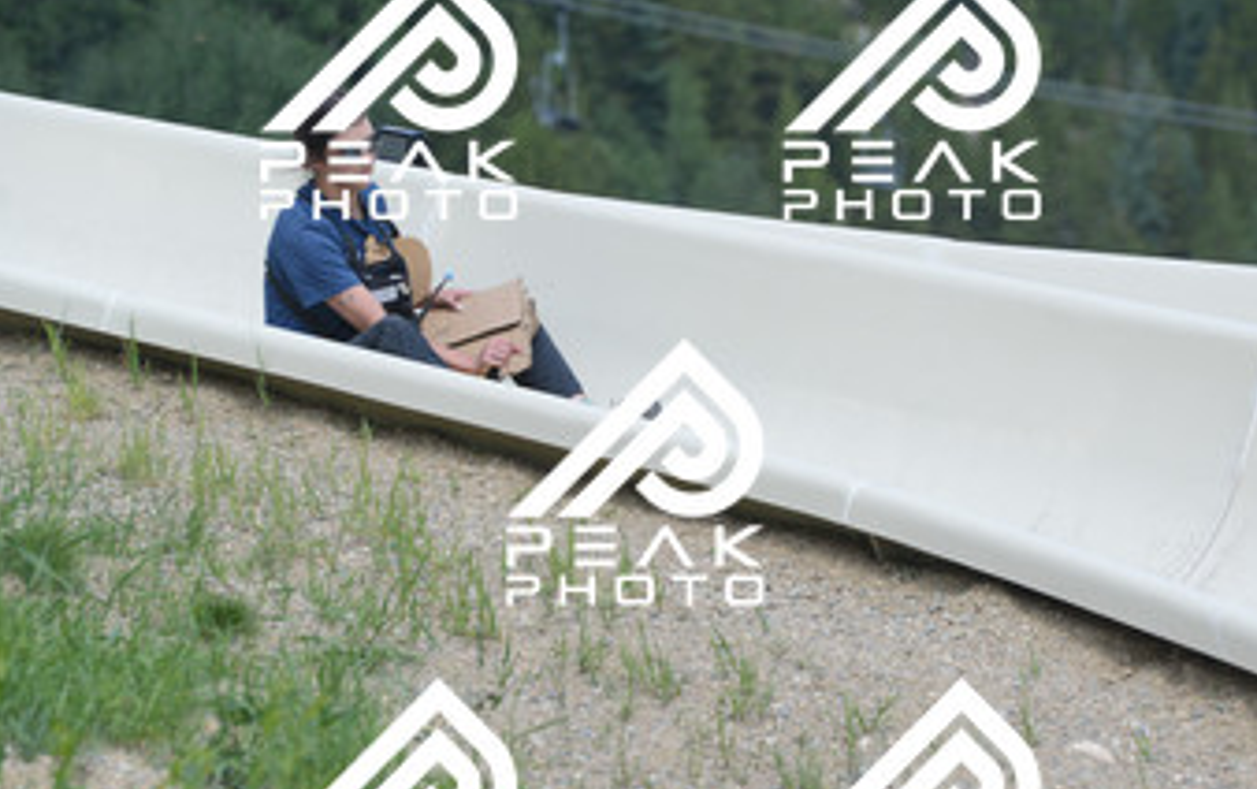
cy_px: 448
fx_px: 8059
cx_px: 651
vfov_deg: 5.6
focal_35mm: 235
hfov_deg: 8.9
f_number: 6.3
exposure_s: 1/640
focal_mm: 195
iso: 500
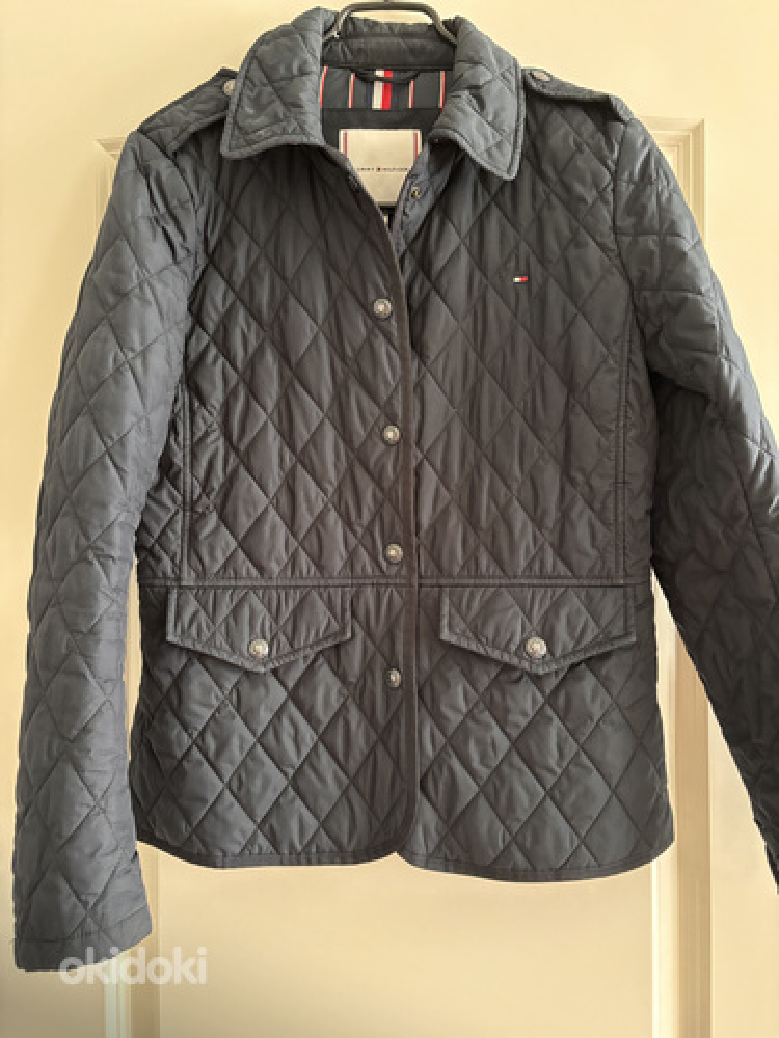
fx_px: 780
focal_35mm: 26
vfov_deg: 67.3
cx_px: 390
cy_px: 519
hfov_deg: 53.1
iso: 640
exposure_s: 1/36
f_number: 1.6
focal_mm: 5.96
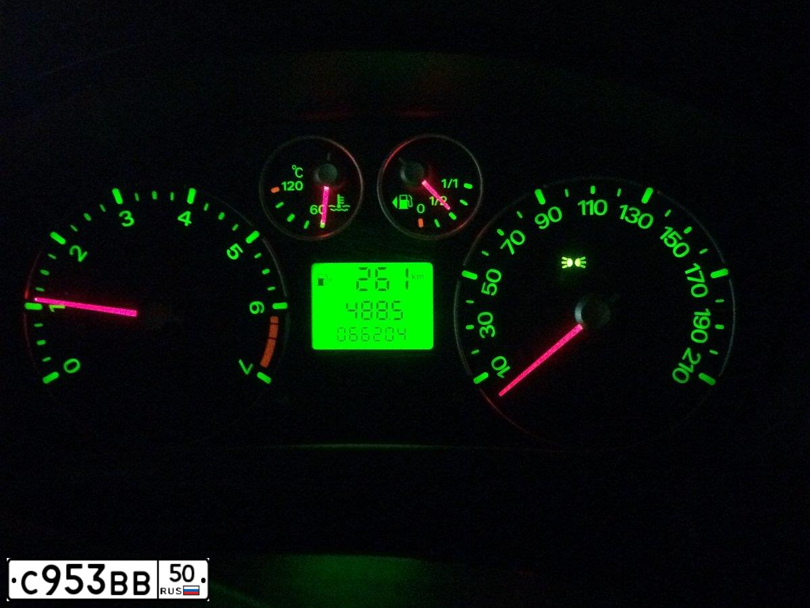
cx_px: 405
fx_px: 679
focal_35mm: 29
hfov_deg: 61.7
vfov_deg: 48.2
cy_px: 304
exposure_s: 1/17
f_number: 2.2
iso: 1250
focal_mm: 4.15
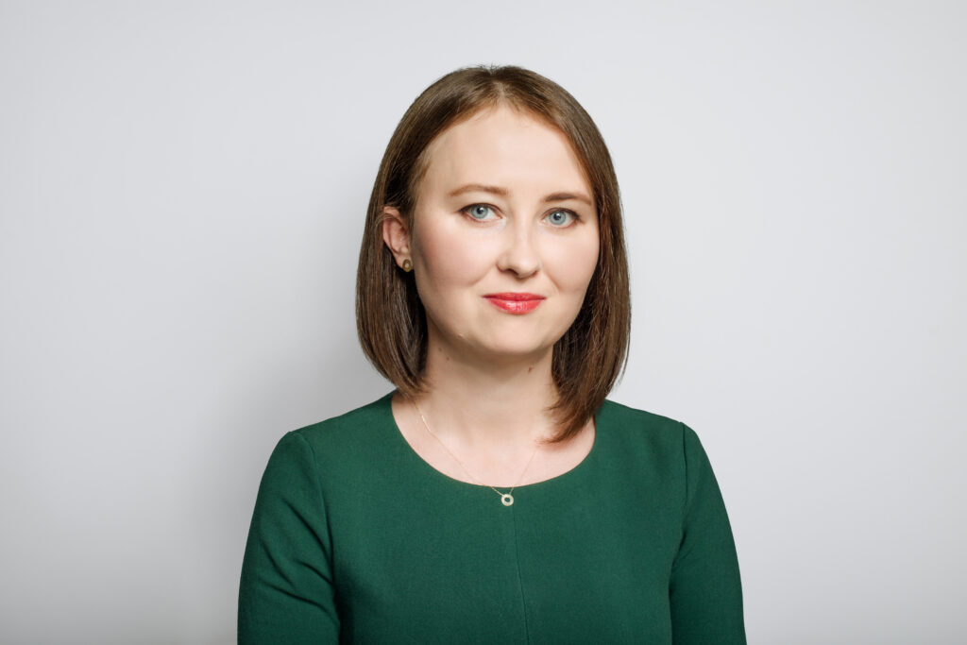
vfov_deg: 27.0
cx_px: 484
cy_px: 322
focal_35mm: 50
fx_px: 1343
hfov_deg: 39.6
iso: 100
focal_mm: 50
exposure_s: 1/250
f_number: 6.3
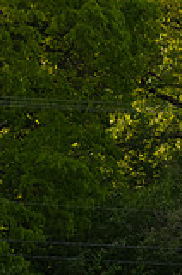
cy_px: 351
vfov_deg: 2.4
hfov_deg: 1.6
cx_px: 73
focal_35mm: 845
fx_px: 6435
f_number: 5.6
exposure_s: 1/1600
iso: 800
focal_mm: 200
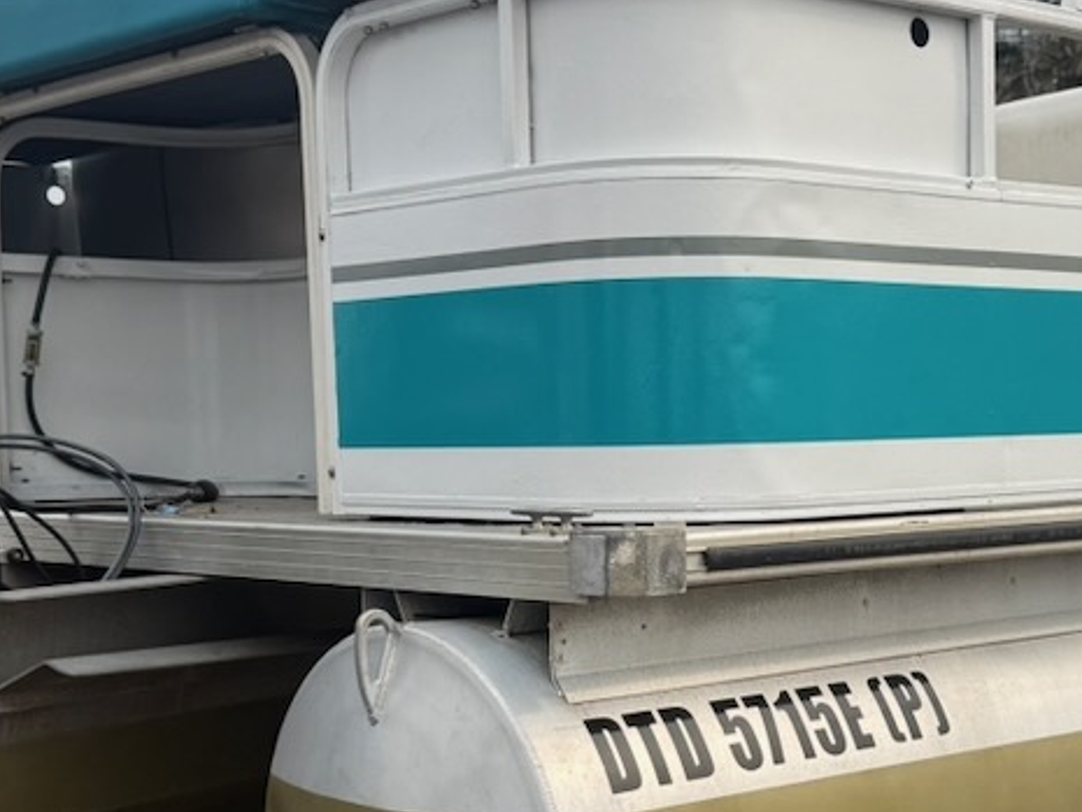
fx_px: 2064
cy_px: 544
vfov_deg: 22.2
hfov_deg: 29.0
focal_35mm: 66
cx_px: 798
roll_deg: +2.2
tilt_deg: -2.5
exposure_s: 1/3584
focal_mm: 6.76
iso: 80
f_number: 1.78
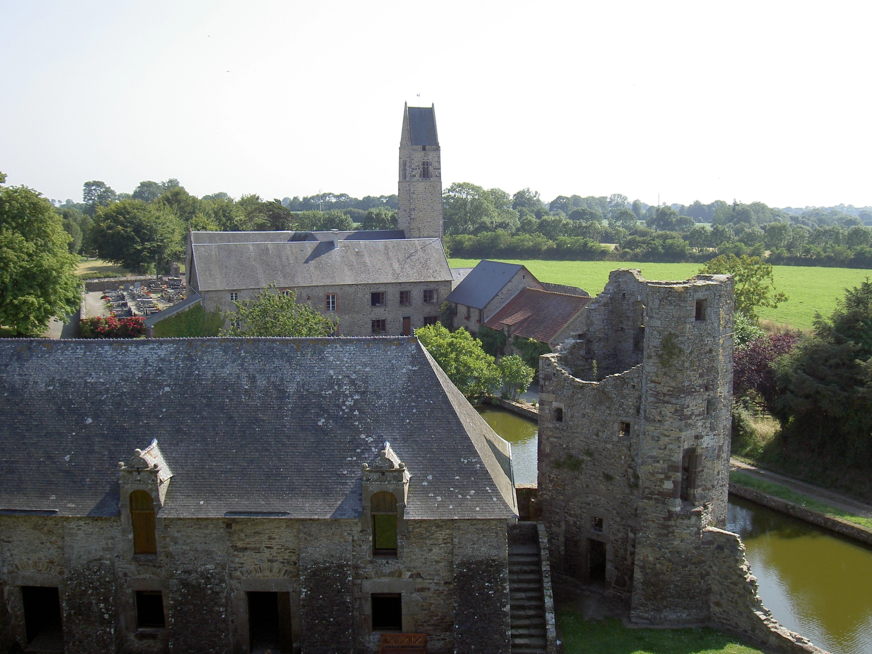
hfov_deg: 47.9
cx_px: 436
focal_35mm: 39
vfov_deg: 36.8
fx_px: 982
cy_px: 327
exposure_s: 1/312
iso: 100
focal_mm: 8
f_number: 4.7
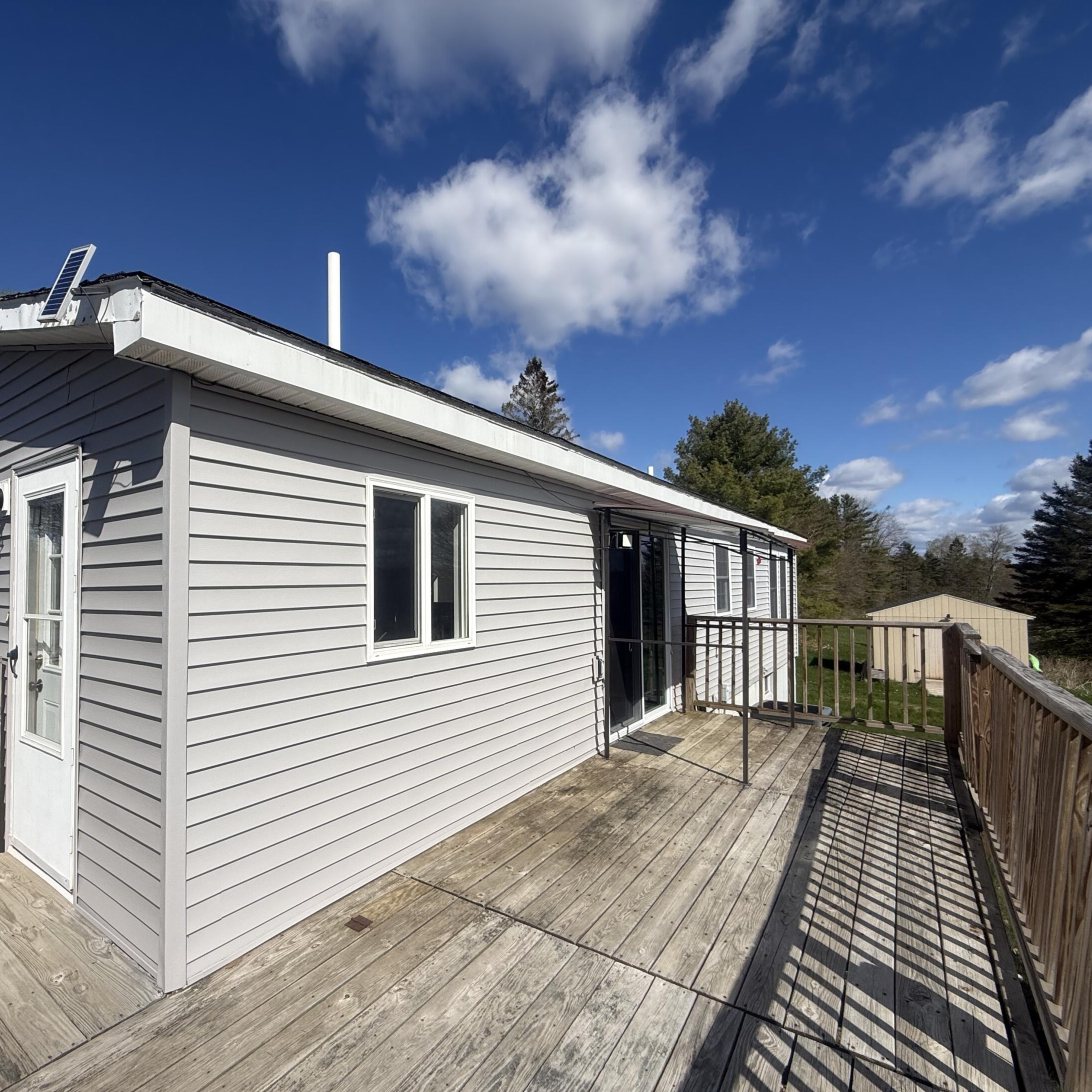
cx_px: 441
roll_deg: +0.1
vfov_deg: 83.9
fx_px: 607
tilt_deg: +2.4
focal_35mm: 17
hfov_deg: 83.0
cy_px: 562
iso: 50
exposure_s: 1/5155
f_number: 2.2
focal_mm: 2.22
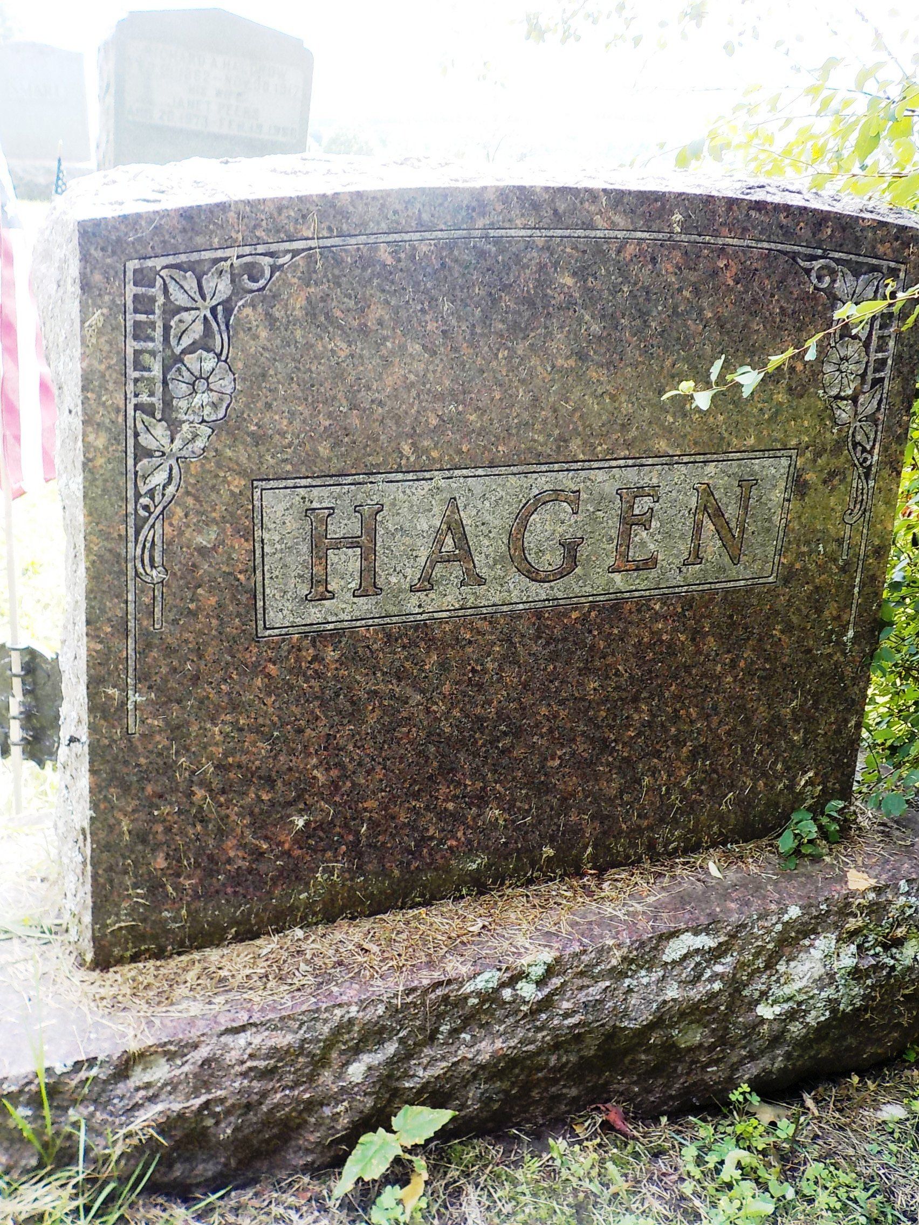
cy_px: 612
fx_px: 1062
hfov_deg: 46.8
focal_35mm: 30
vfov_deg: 60.0
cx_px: 460
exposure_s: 1/80
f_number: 3.3
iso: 125
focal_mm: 4.1
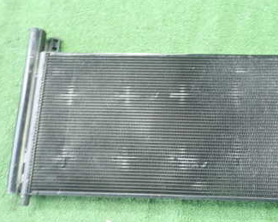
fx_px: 370
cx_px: 199
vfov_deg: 33.4
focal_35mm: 45
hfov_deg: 40.3
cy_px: 115
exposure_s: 1/30
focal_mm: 4.5
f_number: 2
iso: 250
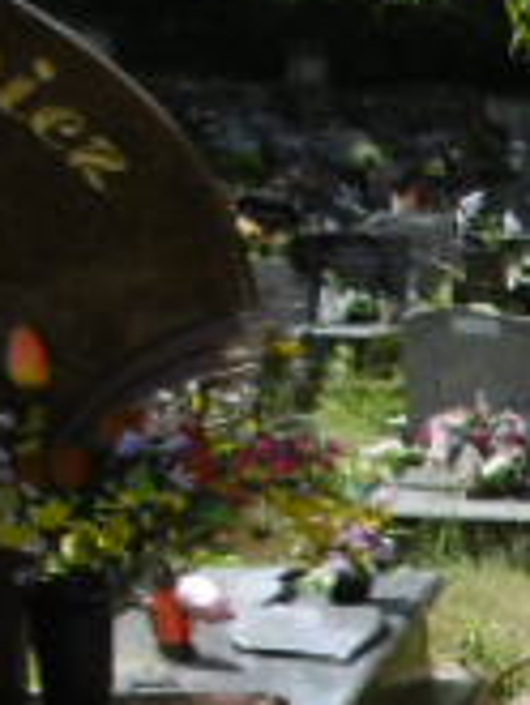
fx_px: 1896
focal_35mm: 93
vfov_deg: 19.6
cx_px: 1013
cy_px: 893
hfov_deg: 13.8
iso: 100
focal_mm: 4.3
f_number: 3.1
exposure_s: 1/800
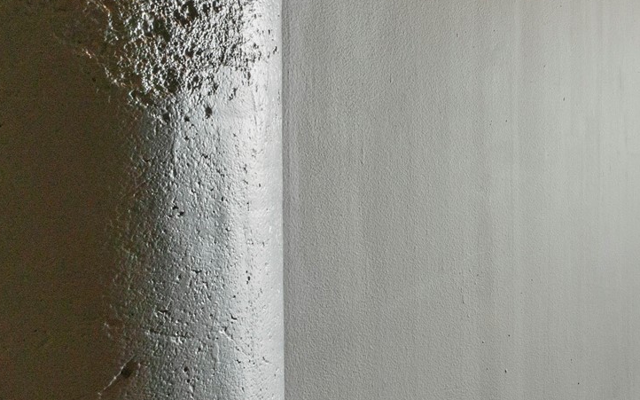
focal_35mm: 46
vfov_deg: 27.8
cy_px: 133
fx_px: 802
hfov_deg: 30.7
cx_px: 887
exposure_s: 1.6
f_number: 9
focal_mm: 10
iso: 250
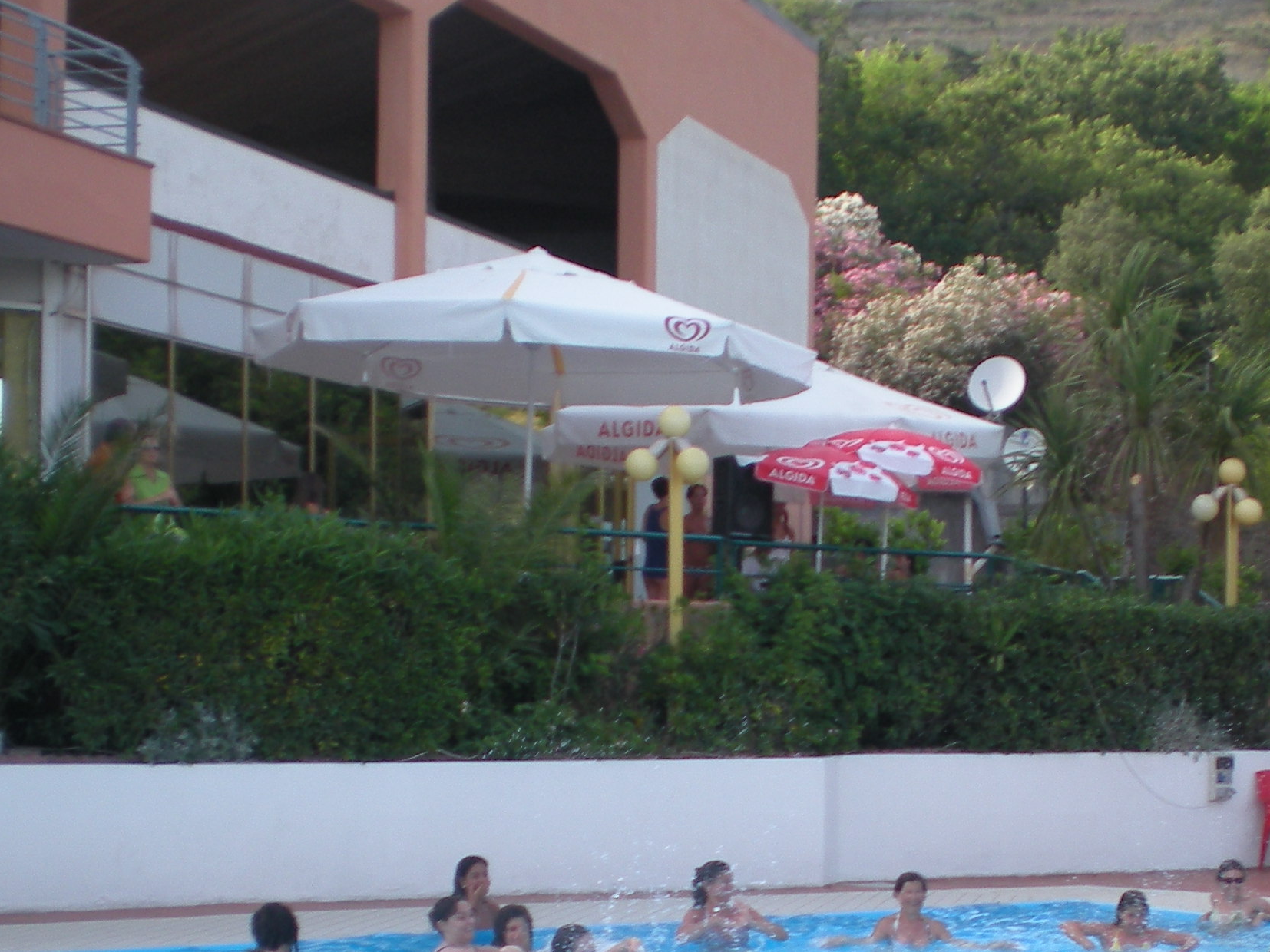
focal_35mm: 75
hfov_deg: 25.8
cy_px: 777
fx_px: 2751
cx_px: 883
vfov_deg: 19.4
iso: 64
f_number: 3.1
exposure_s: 1/250
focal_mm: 6.3
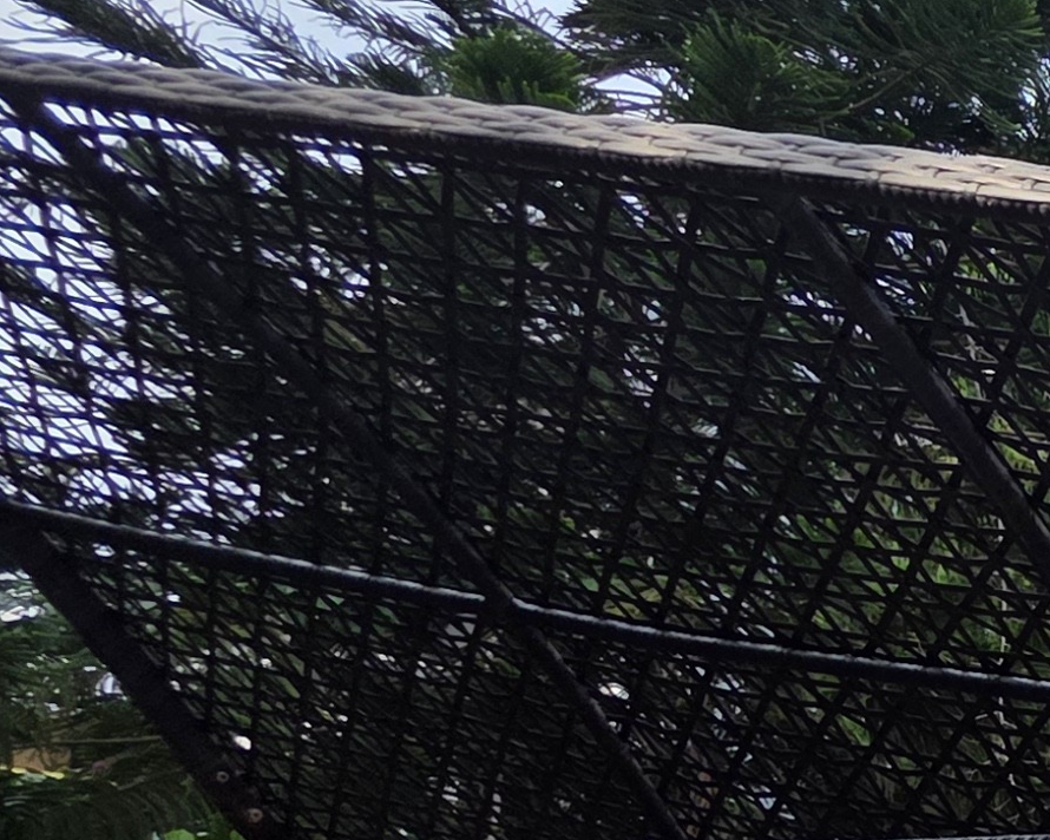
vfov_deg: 24.2
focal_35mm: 57
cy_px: 1008
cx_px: 2113
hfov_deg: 19.1
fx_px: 1771
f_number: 1.9
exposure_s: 1/937
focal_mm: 2.2
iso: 40
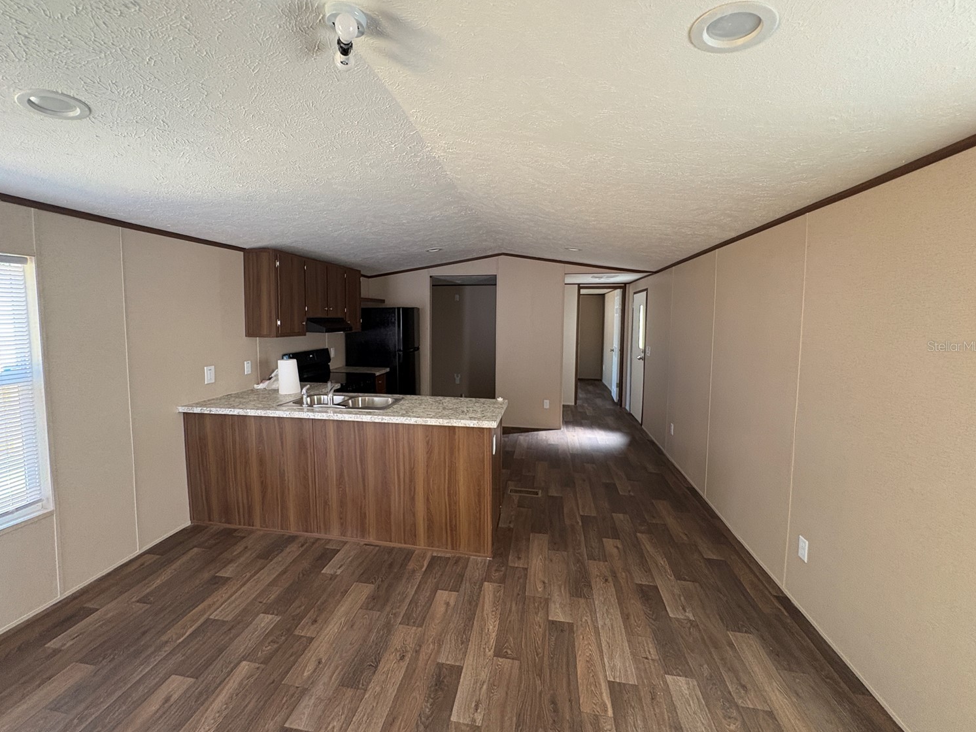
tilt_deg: -3.7
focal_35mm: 15
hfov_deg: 98.1
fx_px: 423
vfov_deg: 81.7
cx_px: 466
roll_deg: -1.1
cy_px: 346
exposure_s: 1/60
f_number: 2.2
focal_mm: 2.22
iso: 250
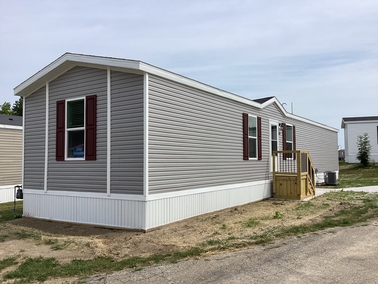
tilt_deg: +2.6
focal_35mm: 31
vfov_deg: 45.4
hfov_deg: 58.4
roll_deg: +0.4
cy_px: 142
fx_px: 339
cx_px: 189
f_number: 2.4
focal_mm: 3.3
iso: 25
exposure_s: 1/2146
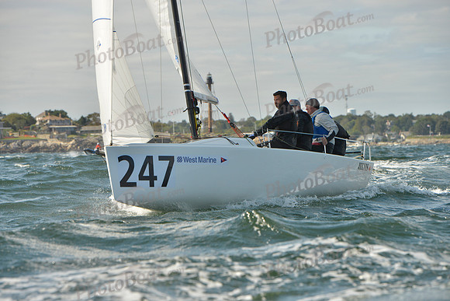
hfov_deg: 12.8
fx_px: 2000
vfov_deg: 8.6
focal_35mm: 160
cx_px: 225
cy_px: 150
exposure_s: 1/1600
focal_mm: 160
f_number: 8
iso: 400
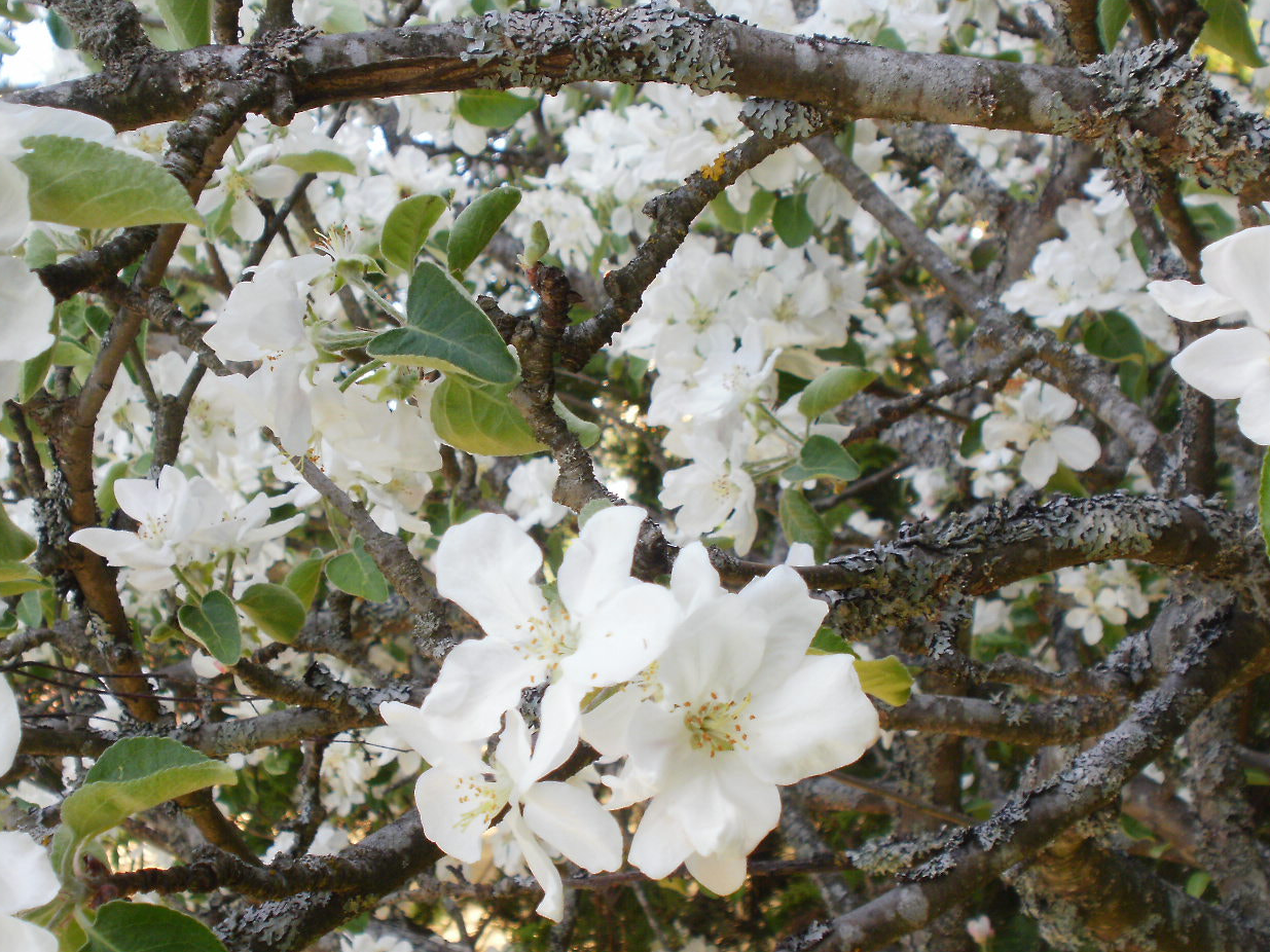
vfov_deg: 25.6
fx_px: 2091
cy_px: 606
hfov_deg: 33.7
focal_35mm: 57
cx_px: 512
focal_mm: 7.7
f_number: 4
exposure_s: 1/100
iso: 100
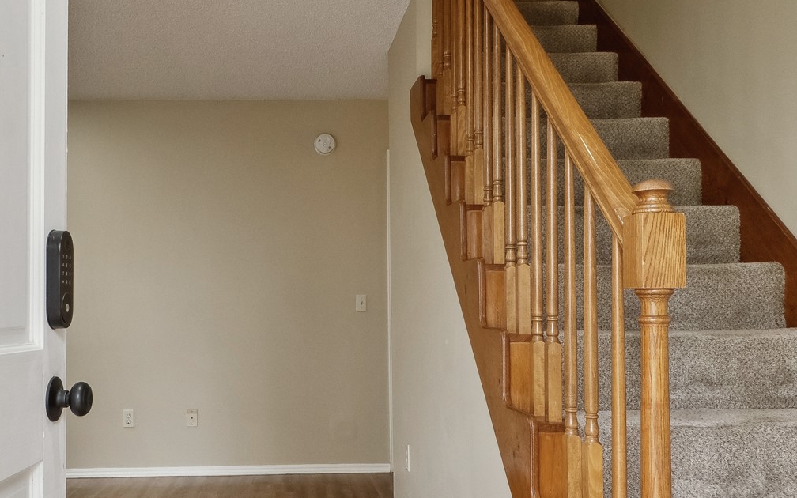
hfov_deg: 54.8
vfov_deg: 36.2
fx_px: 760
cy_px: 287
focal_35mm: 35
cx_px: 311
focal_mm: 17
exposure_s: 1/125
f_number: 11
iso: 6400
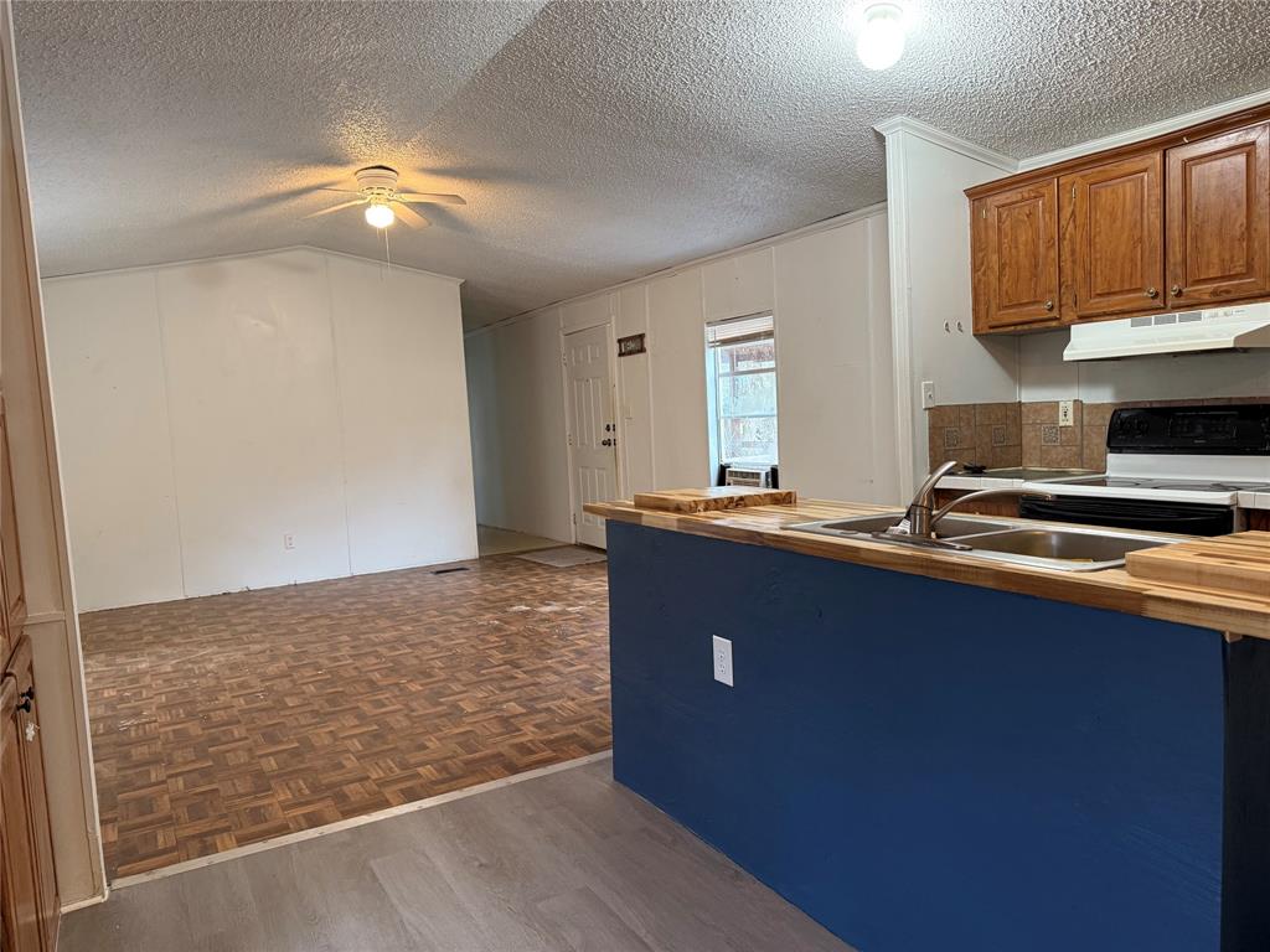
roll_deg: +3.8
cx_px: 635
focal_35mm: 24
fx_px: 881
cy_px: 476
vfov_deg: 56.8
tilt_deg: -4.5
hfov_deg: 71.6
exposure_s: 1/60
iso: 320
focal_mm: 6.76
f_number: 1.78
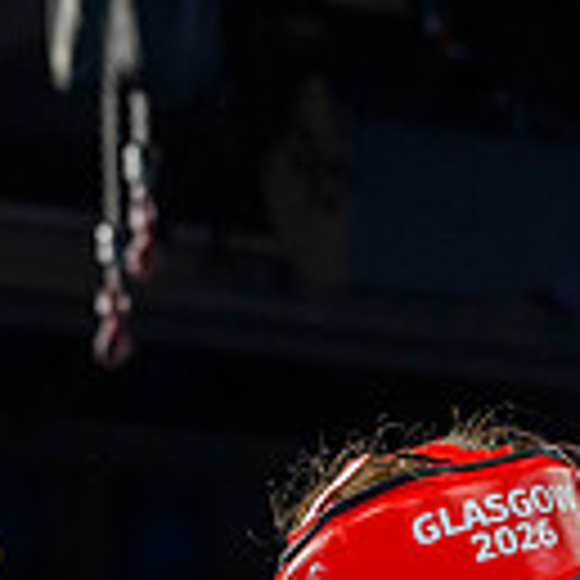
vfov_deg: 6.6
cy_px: 706
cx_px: 671
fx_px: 4986
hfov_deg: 6.6
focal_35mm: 263
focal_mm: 50
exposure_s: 1/1250
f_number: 3.5
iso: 2000
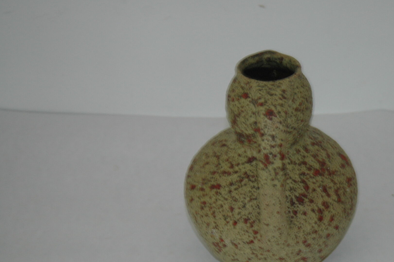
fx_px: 907
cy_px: 178
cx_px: 261
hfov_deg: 24.4
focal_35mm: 83
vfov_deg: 16.4
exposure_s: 1/13
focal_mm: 40
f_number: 4
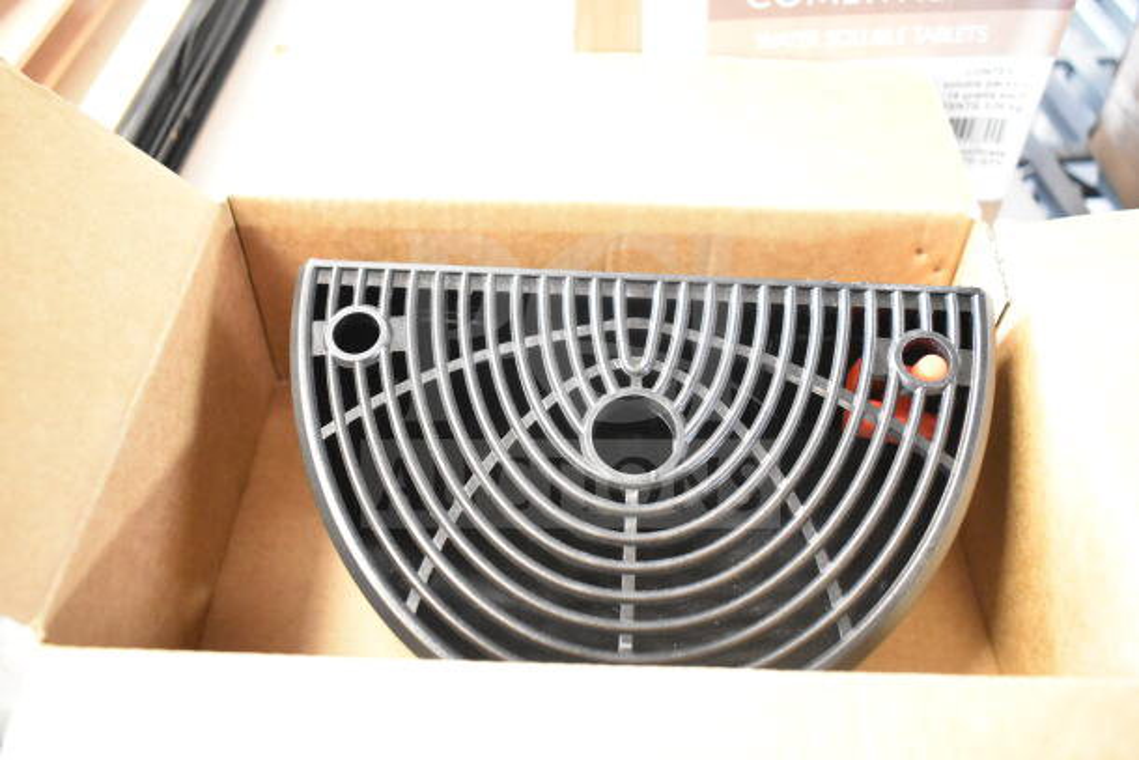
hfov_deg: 57.2
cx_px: 570
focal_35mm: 33
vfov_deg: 40.0
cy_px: 380
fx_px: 1044
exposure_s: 1/30
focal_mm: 22
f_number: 3.8
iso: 8000
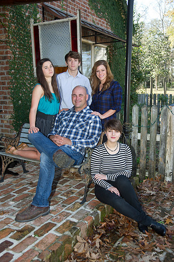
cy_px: 131
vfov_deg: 50.7
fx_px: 276
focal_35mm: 38
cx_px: 87
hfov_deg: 35.0
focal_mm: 38
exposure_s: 1/125
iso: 400
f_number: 6.3
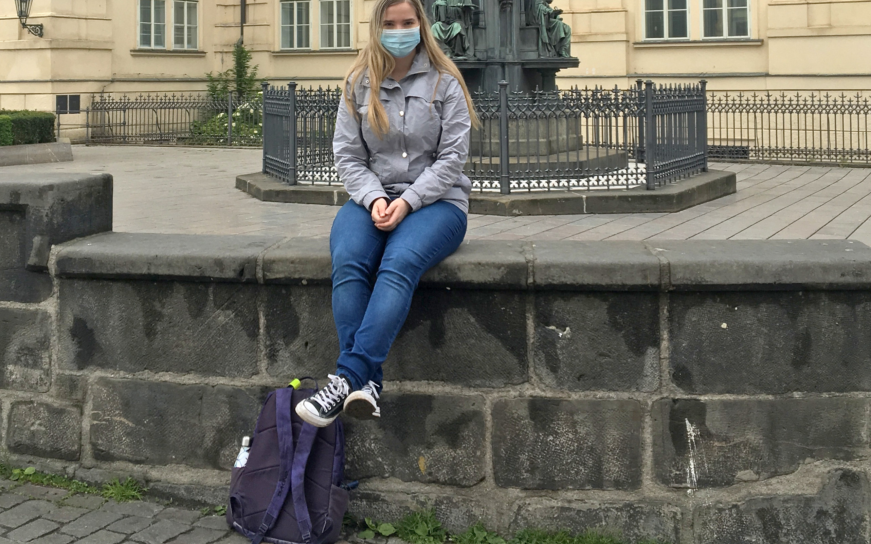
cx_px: 437
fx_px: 736
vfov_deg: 40.6
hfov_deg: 61.2
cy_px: 261
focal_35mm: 31
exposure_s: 1/1115
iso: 25
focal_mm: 4.15
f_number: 2.2
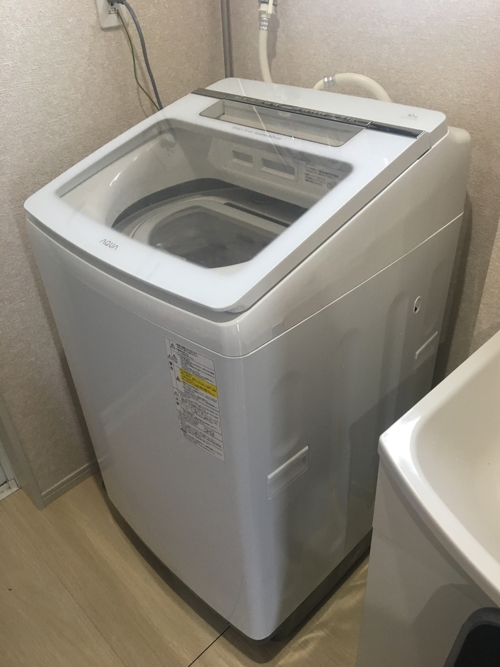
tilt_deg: -36.0
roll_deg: +2.1
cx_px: 250
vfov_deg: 61.7
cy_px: 334
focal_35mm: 29
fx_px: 559
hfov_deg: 48.2
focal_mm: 4.15
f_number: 2.2
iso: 100
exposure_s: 1/30
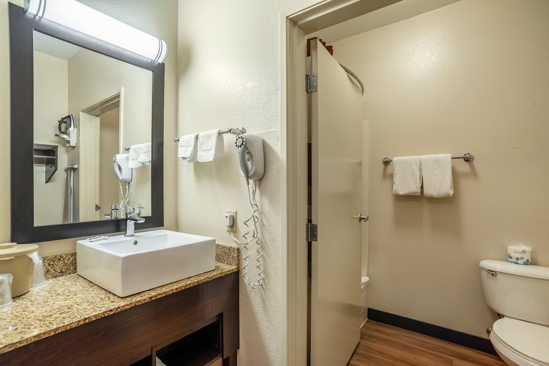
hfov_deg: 90.0
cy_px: 183
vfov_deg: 67.4
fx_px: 275
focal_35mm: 18
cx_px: 274
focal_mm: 18
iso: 400
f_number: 8
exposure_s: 1/100
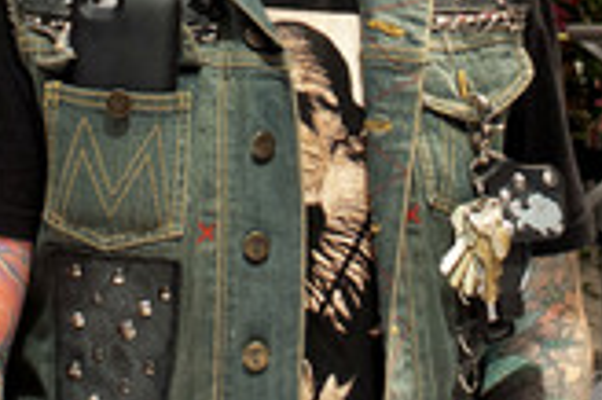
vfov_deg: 13.4
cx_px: 246
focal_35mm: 99
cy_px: -103
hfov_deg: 20.6
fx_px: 1654
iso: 1250
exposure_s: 1/125
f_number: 5.6
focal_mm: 24
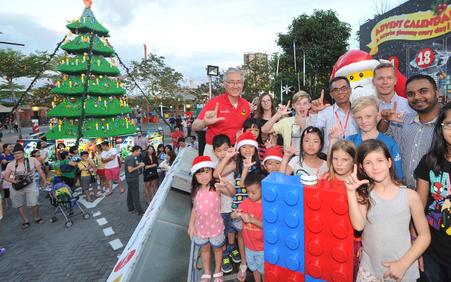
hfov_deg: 93.4
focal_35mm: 17
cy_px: 114
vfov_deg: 67.4
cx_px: 266
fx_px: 209
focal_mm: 14
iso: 3200
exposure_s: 1/320
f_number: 5.6
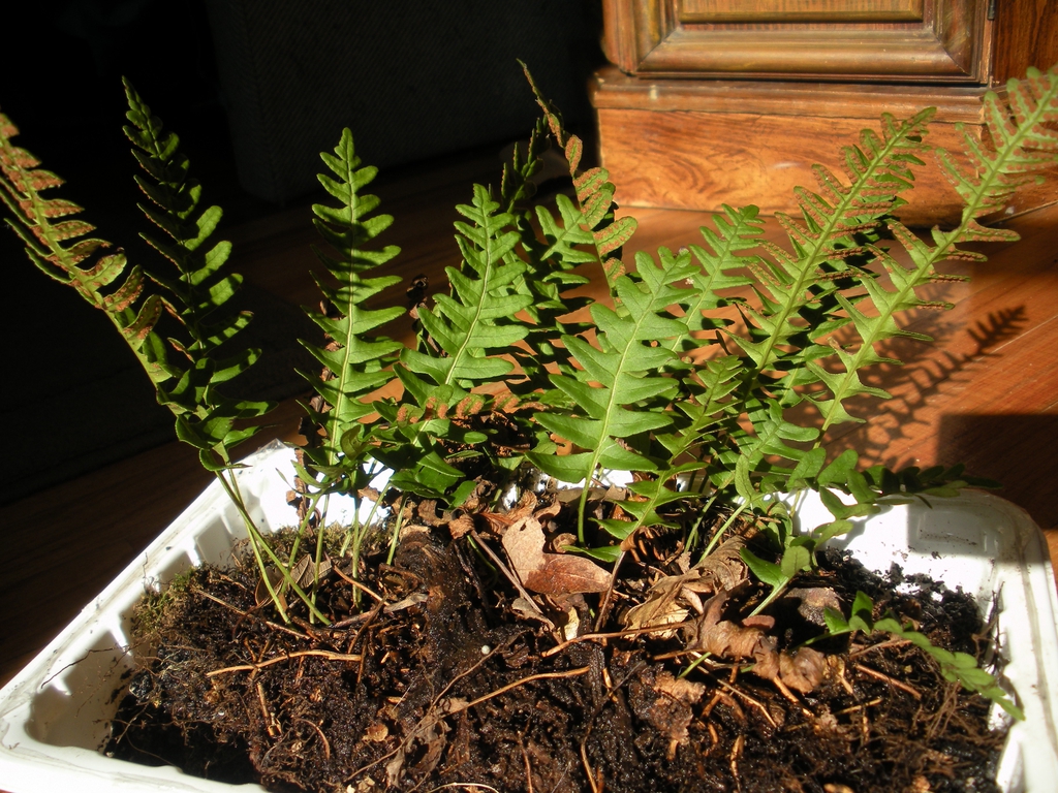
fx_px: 1070
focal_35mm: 35
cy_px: 396
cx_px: 529
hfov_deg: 52.6
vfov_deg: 40.7
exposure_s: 1/256
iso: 64
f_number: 3.5
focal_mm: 6.3
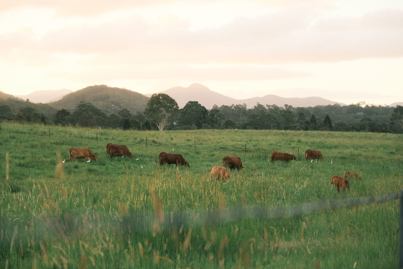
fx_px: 929
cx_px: 202
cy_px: 134
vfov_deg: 16.5
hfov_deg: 24.5
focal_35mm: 83
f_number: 2.8
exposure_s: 1/400
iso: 800
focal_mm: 55
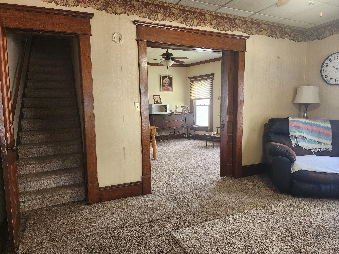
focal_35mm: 23
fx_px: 225
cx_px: 170
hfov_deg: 73.9
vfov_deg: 58.9
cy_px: 127
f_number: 1.8
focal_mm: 6.4
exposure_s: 1/120
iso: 250
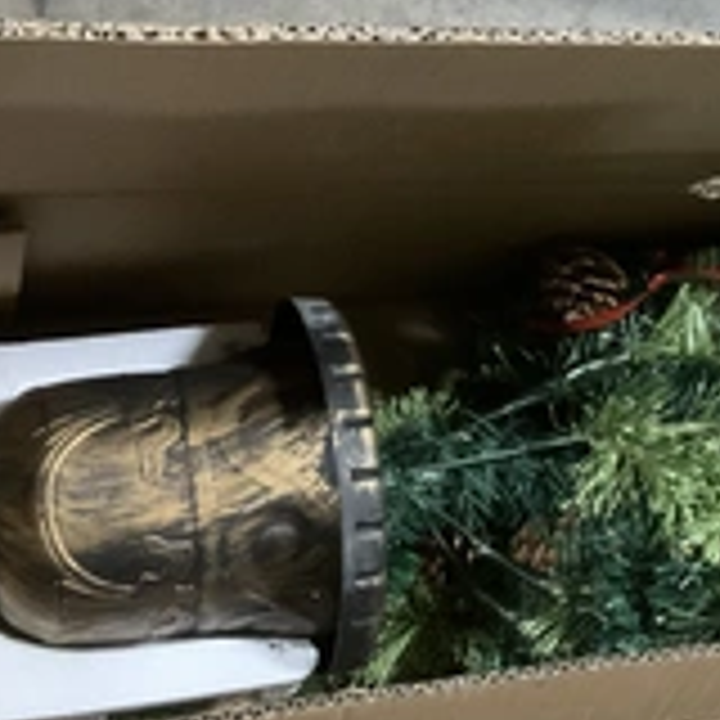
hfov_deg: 25.9
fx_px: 1506
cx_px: 666
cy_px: 374
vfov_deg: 26.9
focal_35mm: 64
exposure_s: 1/30
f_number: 1.8
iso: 500
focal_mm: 3
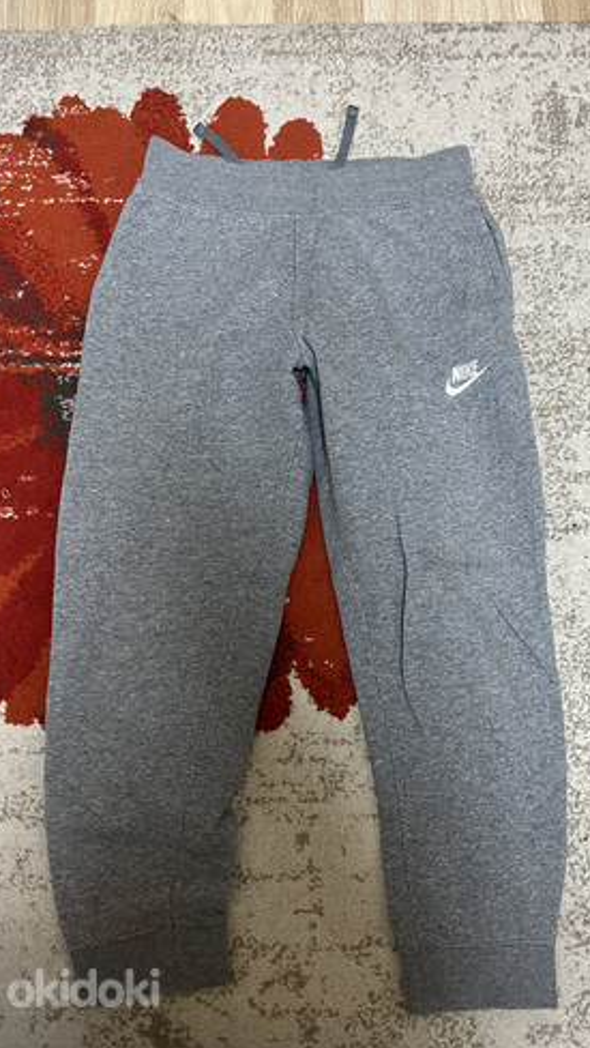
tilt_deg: -79.4
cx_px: 349
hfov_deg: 40.1
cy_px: 526
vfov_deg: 66.0
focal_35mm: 29
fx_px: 805
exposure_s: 1/50
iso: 320
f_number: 1.6
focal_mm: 5.1
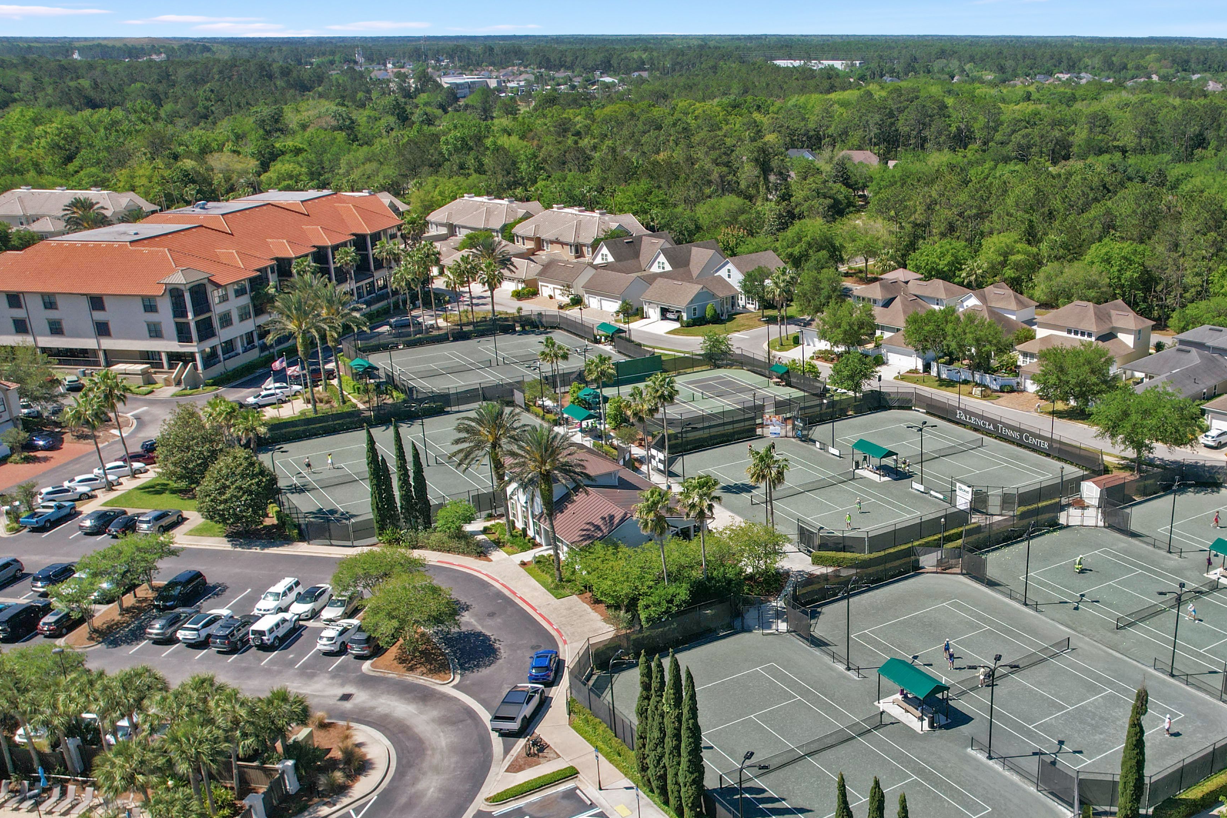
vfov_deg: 37.6
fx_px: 1193
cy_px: 513
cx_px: 855
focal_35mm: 35
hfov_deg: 53.0
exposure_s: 1/2000
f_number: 2.8
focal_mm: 8.38
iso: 120
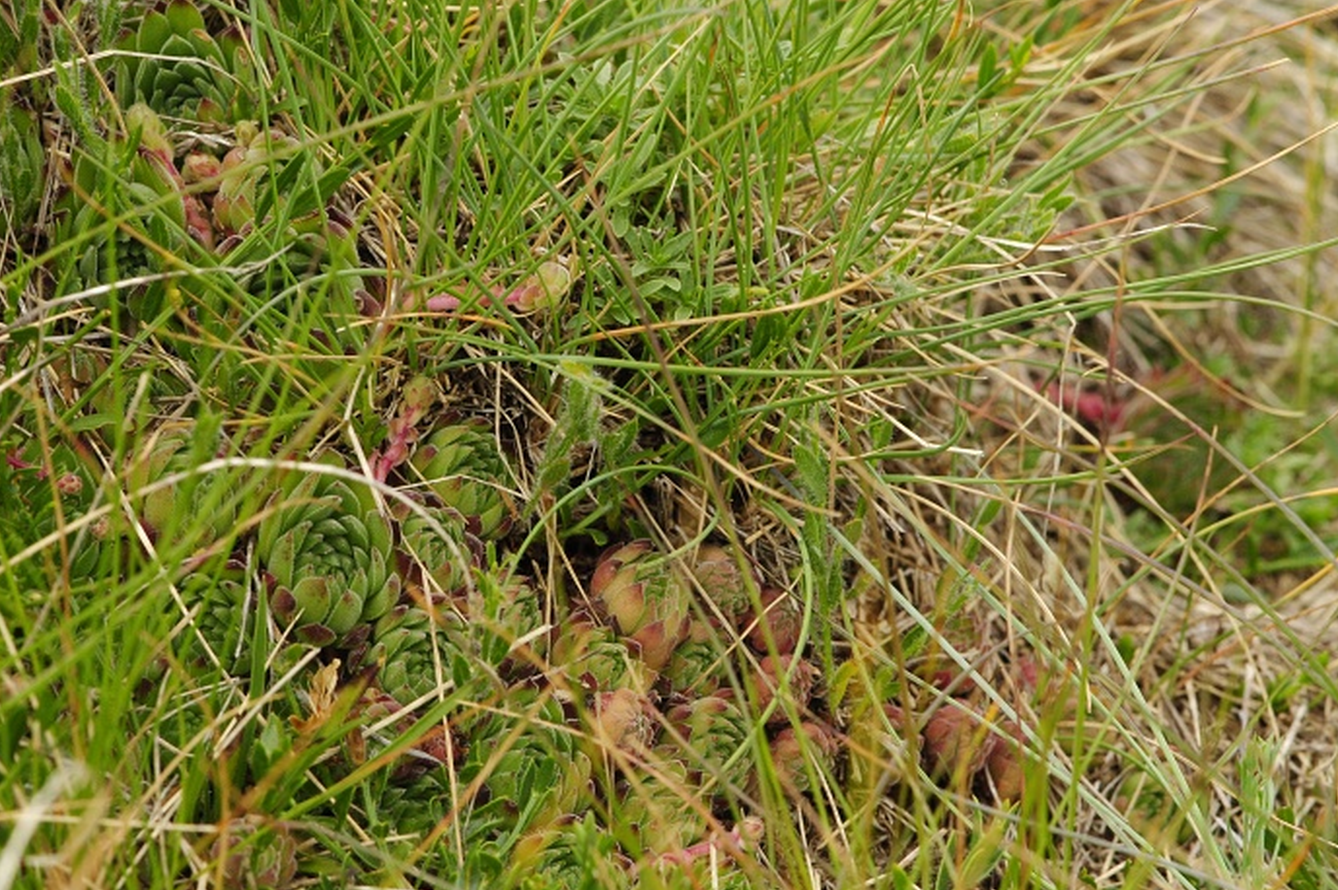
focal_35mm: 149
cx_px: 609
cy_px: 499
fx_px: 5519
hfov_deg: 13.8
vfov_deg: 9.2
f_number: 10
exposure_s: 1/80
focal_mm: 85
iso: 400
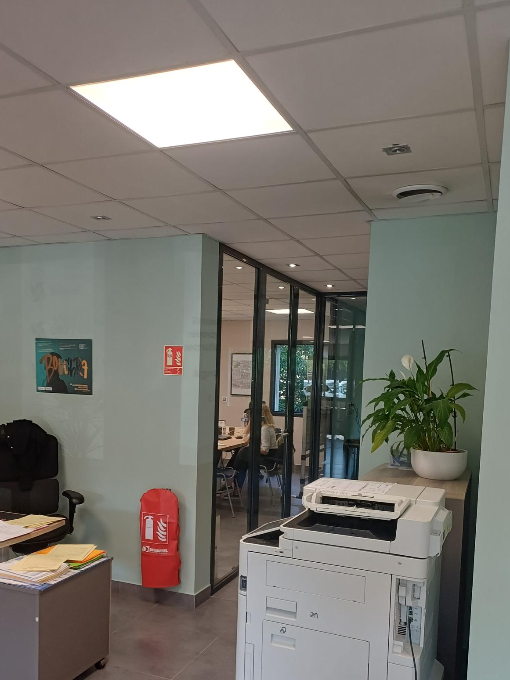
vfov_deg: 57.8
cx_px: 213
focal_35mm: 31
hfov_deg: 45.3
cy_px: 416
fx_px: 609
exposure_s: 1/50
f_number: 1.8
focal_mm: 4.65
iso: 100
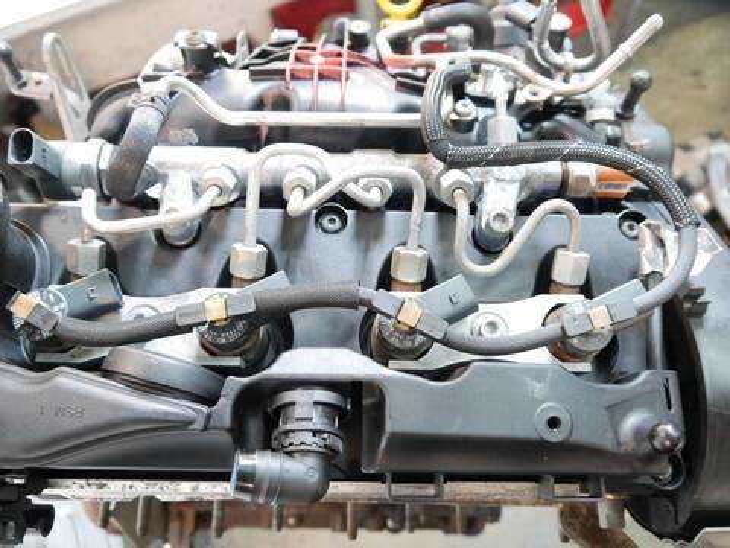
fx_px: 590
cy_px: 274
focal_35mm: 28
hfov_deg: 63.4
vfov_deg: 49.7
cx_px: 365
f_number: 3.5
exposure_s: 1/60
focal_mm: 14
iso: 2000
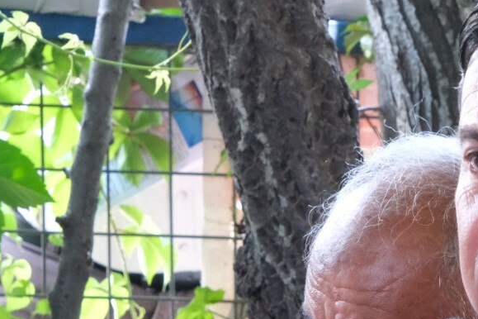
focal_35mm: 336
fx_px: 4461
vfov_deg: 4.1
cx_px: 504
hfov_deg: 6.1
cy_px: 418
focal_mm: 80
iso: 6400
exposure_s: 1/60
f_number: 9
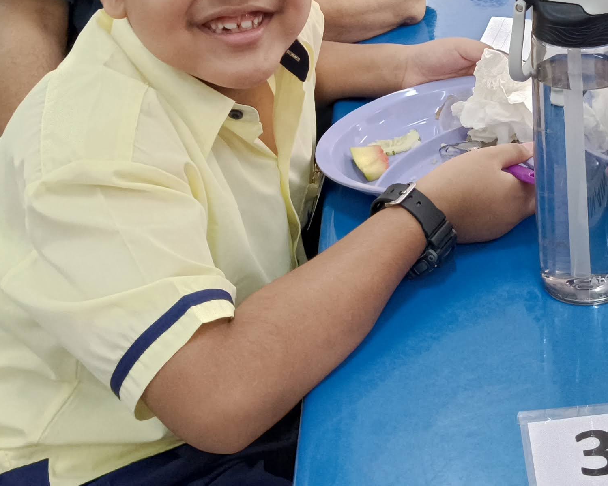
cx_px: 544
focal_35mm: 64
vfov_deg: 22.9
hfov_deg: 28.5
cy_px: -4
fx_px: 1152
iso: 521
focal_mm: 5.59
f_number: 1.88
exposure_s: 1/101
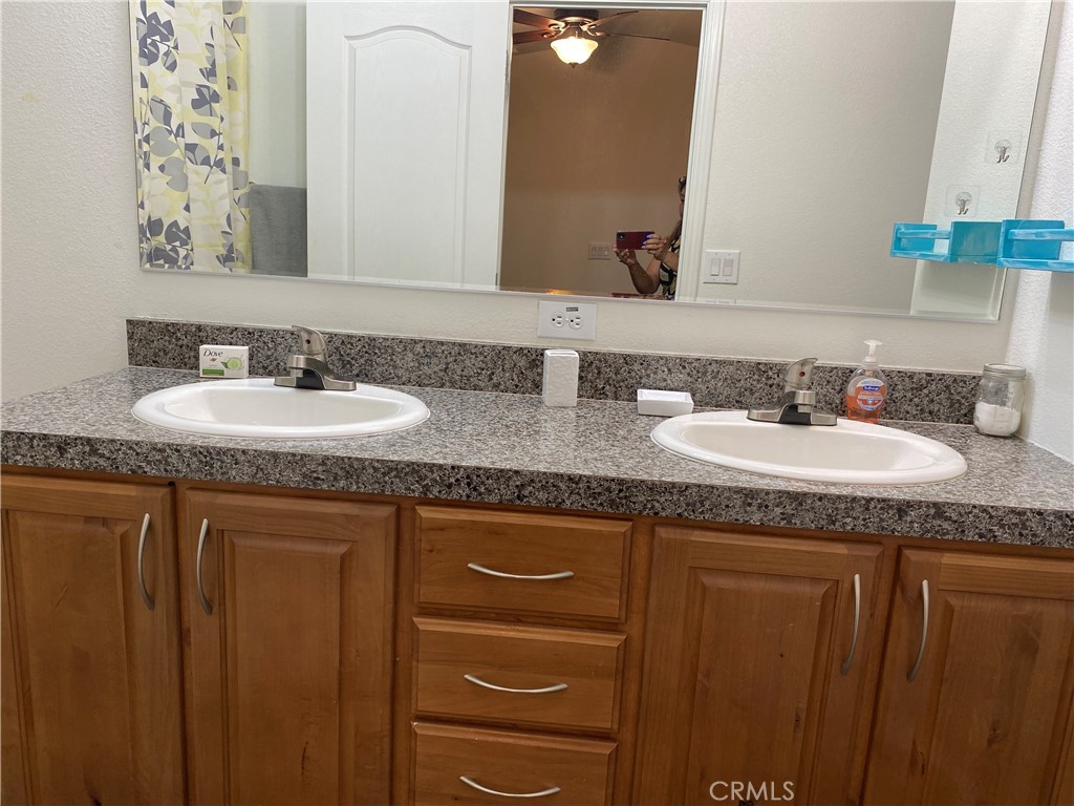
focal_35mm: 26
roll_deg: -2.2
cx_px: 537
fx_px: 807
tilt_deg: -11.5
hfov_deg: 67.3
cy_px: 403
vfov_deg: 53.1
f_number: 1.8
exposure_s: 1/60
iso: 64
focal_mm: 4.25
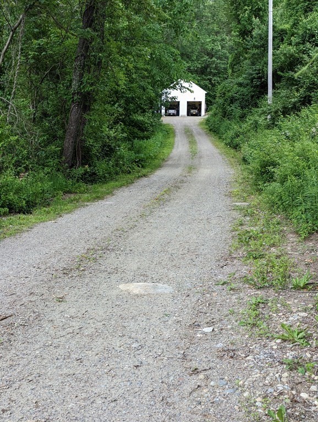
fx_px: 587
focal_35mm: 48
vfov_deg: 39.6
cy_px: 211
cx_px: 159
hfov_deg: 30.3
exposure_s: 1/224
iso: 47
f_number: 1.85
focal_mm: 6.81
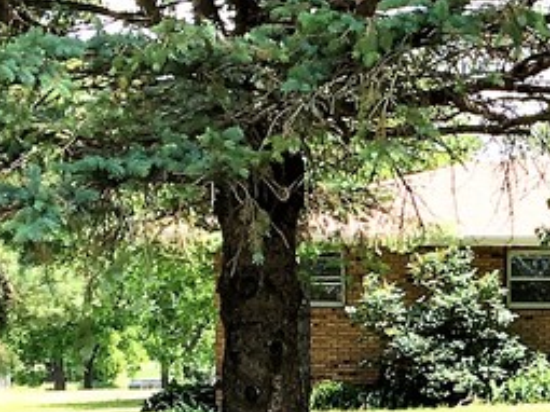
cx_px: 766
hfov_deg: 11.6
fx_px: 2605
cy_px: 541
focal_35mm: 164
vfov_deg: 8.9
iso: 25
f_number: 2.2
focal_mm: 4.15
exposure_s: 1/301
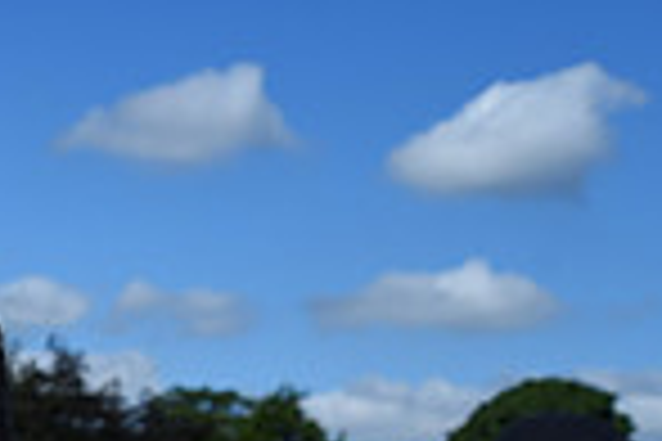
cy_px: 828
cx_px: -392
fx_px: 2537
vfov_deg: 9.4
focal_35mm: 138
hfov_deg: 13.8
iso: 110
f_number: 5.6
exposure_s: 1/1250
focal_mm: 35
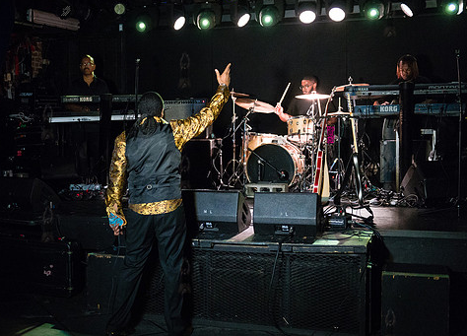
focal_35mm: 54
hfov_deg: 35.7
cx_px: 163
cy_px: 172
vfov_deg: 26.3
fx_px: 718
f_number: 2.8
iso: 4000
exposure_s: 1/320
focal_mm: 42
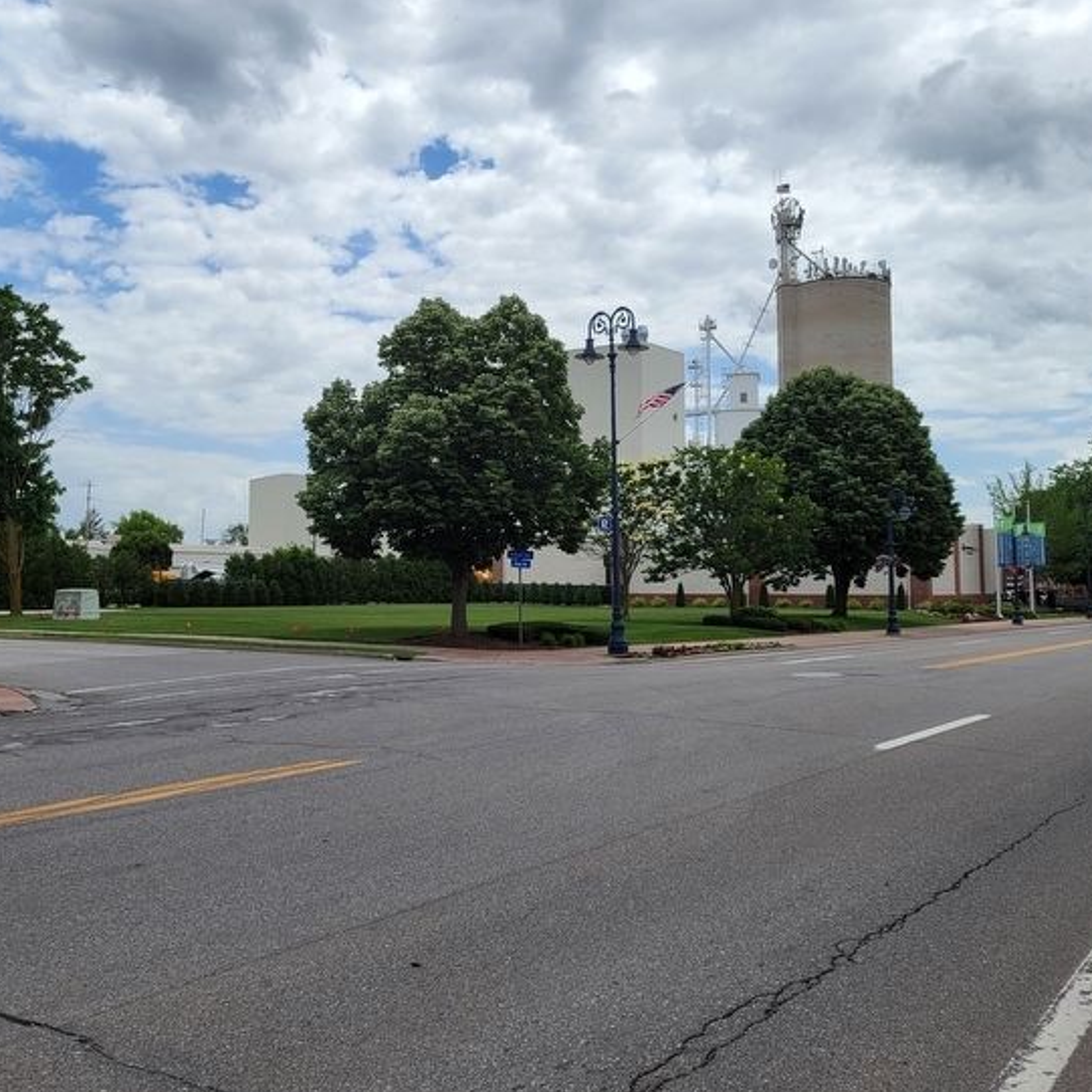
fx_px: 1213
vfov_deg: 48.4
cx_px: 539
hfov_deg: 48.4
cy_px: 501
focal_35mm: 34
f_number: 1.8
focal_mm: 5.4
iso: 40
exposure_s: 1/2851
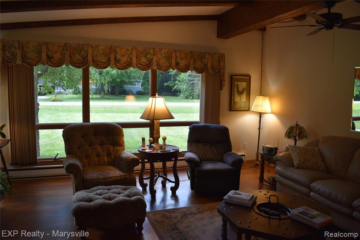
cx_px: 180
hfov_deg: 67.4
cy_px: 120
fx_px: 270
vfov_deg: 47.9
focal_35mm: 27
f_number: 5
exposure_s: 1/100
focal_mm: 18
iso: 400
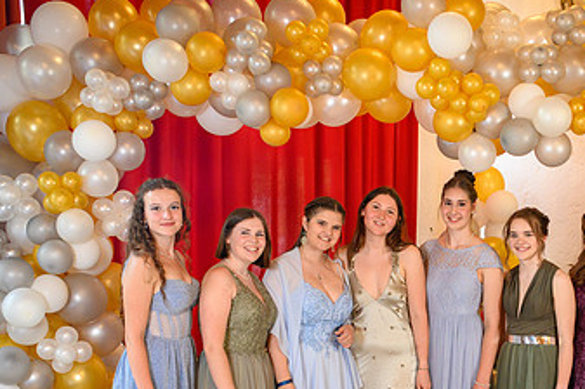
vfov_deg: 21.6
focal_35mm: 62
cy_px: 317
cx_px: 447
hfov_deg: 31.8
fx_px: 1007
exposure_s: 1/100
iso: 1250
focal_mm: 35
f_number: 3.5
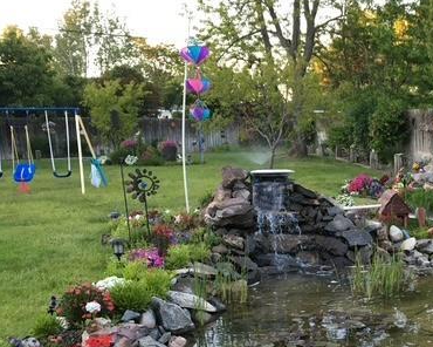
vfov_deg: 30.2
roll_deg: -0.1
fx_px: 628
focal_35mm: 49
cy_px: 272
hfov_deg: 36.2
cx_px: 372
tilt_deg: -11.0
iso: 40
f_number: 2.2
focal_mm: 4.15
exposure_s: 1/30
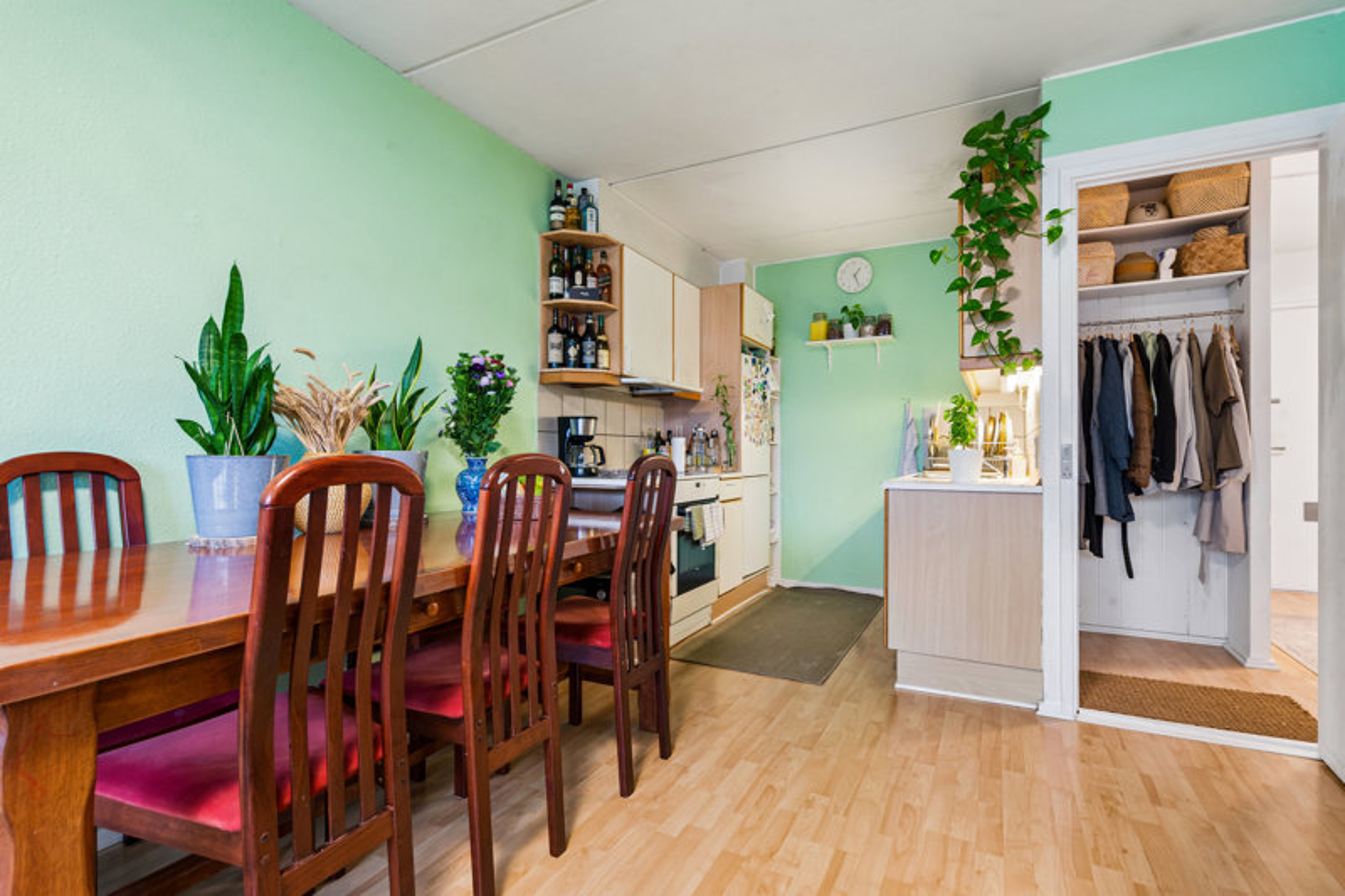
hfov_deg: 93.3
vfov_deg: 70.4
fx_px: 635
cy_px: 448
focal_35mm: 17
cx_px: 672
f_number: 10
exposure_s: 1/1.67
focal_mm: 17
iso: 200
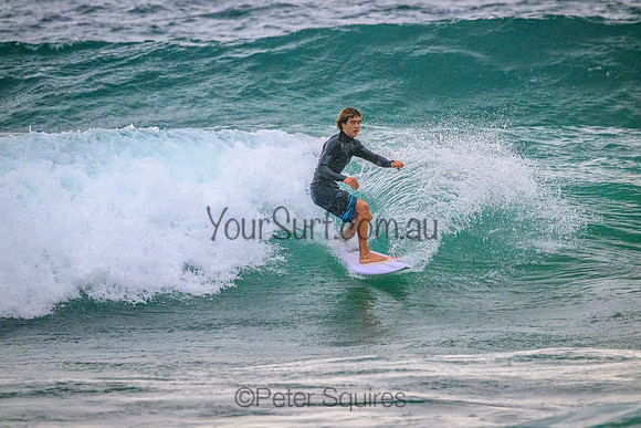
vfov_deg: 2.3
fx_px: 10685
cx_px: 320
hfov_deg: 3.4
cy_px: 214
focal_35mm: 600
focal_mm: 600
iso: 11400
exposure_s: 1/2000
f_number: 11
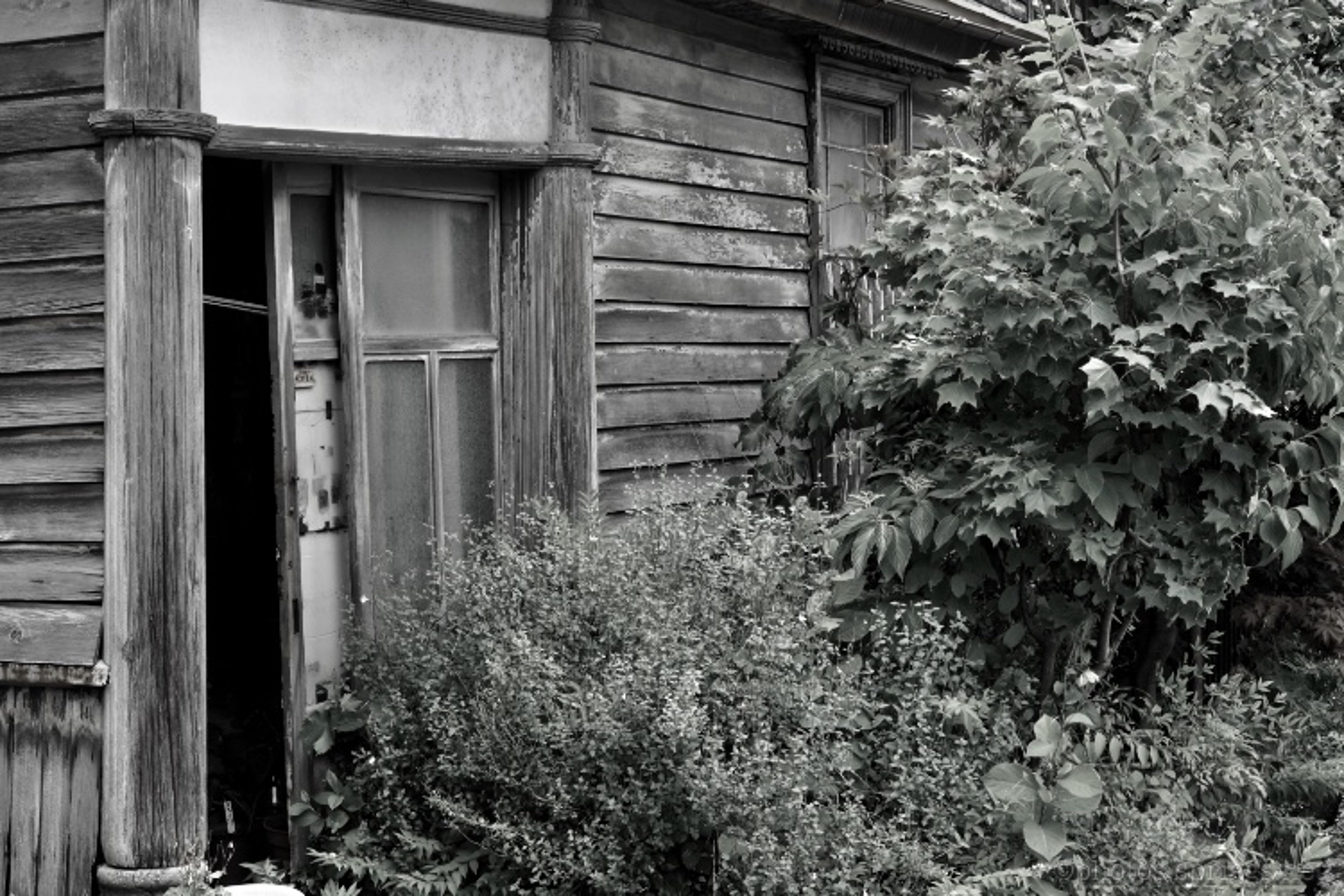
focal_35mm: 58
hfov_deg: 34.5
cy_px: 448
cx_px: 672
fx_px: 2165
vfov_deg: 23.4
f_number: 22
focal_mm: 58
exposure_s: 1/60
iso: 1600
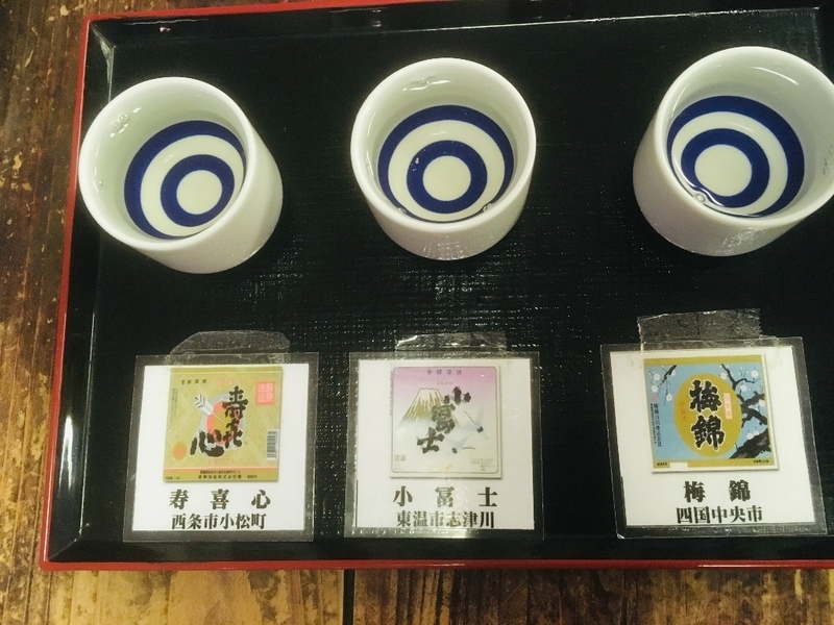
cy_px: 312
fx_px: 699
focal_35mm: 29
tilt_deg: -78.8
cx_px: 417
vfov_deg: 48.2
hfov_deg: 61.7
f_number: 2.2
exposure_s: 1/15
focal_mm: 4.15
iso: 200
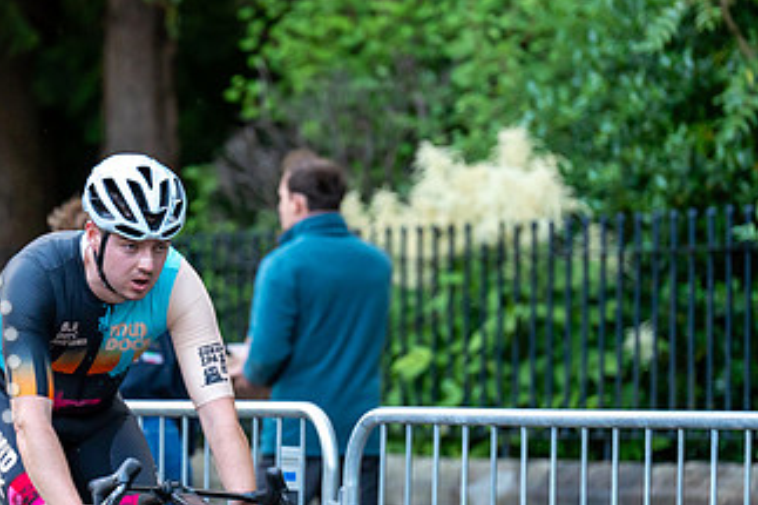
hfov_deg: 7.5
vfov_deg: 5.0
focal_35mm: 275
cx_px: 164
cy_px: 245
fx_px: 5787
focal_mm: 153
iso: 2500
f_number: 2.8
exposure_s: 1/1000
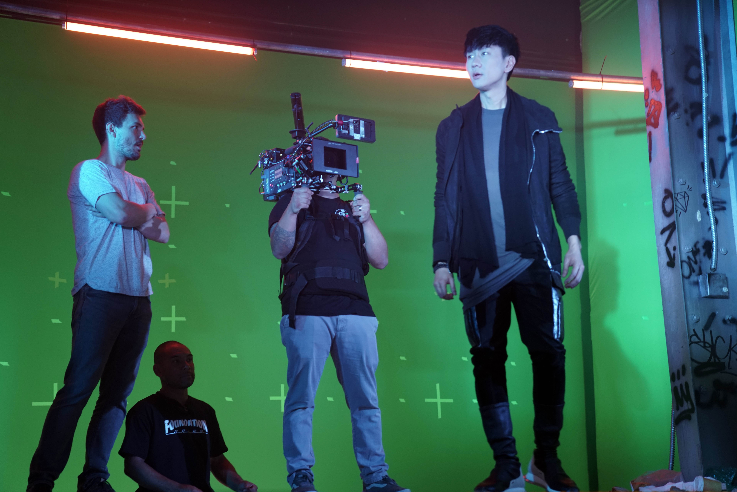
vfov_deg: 24.2
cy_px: 246
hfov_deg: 35.6
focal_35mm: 56
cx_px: 368
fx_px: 1147
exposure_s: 1/60
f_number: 2.8
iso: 1000
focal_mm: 56
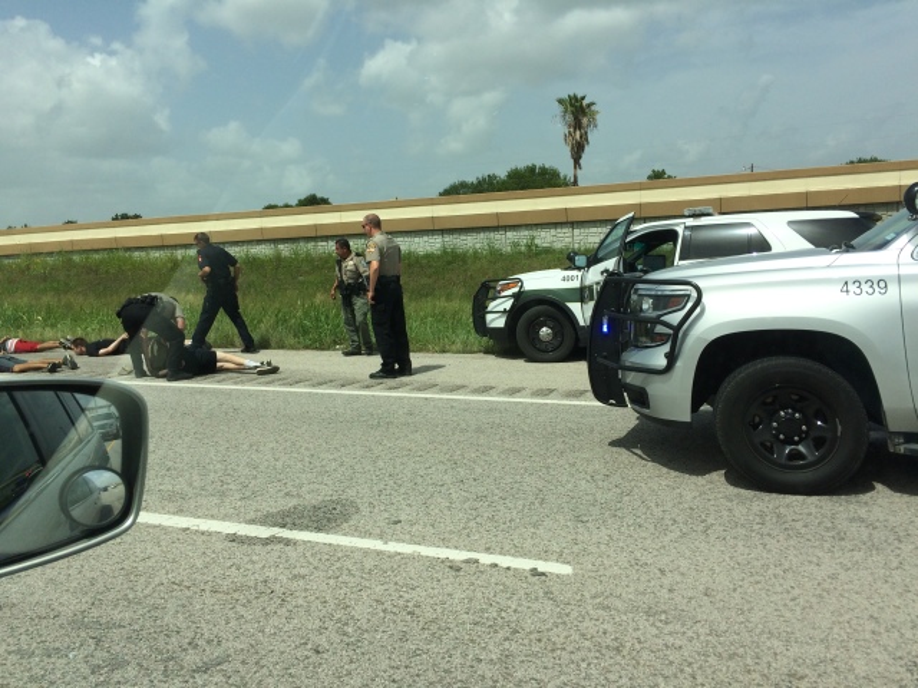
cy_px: 344
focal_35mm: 29
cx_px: 459
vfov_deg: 48.2
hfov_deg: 61.7
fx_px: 769
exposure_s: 1/2564
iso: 32
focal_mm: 4.15
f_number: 2.2
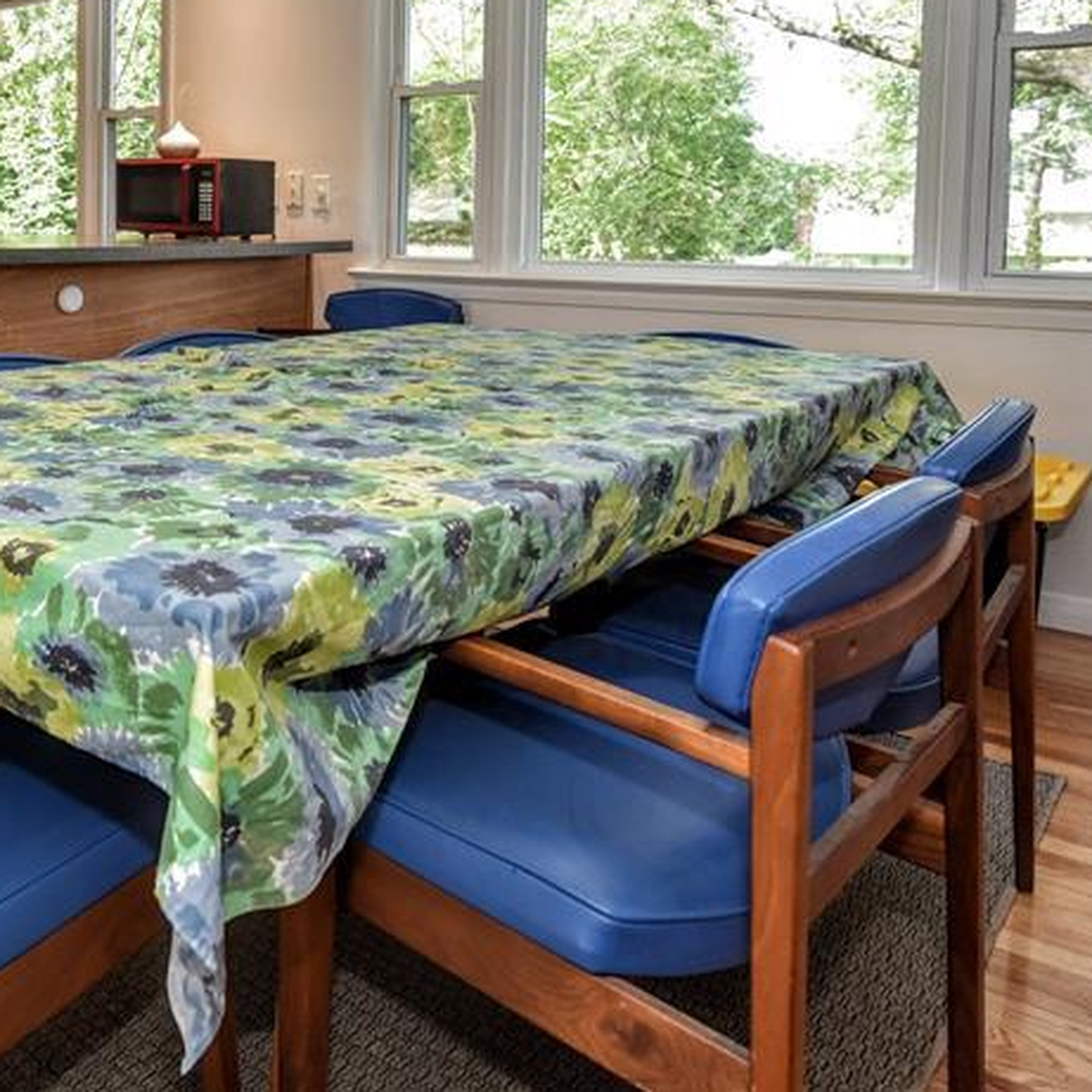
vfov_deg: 46.8
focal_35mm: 34
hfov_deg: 45.9
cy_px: 285
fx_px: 1213
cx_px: 216
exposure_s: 1/100
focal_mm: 18
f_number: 5
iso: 800
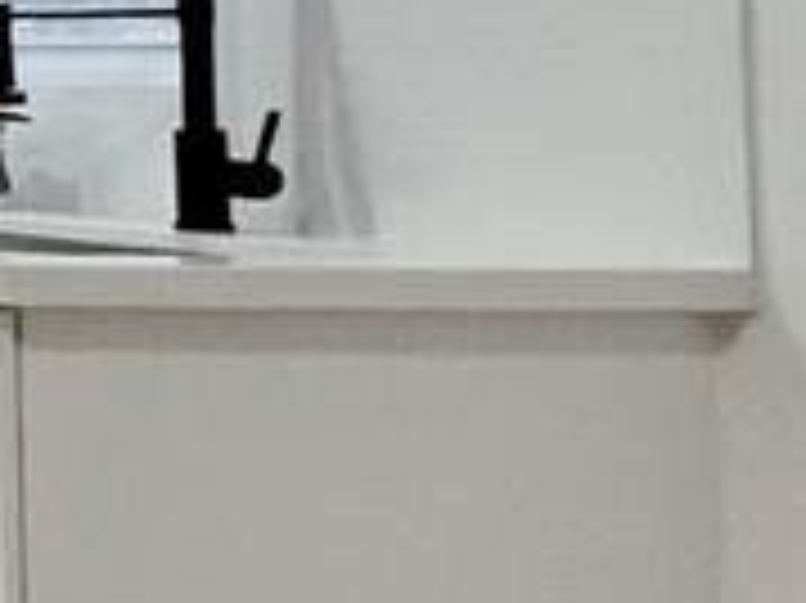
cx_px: -1909
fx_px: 2164
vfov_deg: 15.5
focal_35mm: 93
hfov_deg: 10.0
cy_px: -29
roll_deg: -1.4
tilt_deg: +0.9
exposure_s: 1/120
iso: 200
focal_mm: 1.57
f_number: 1.8
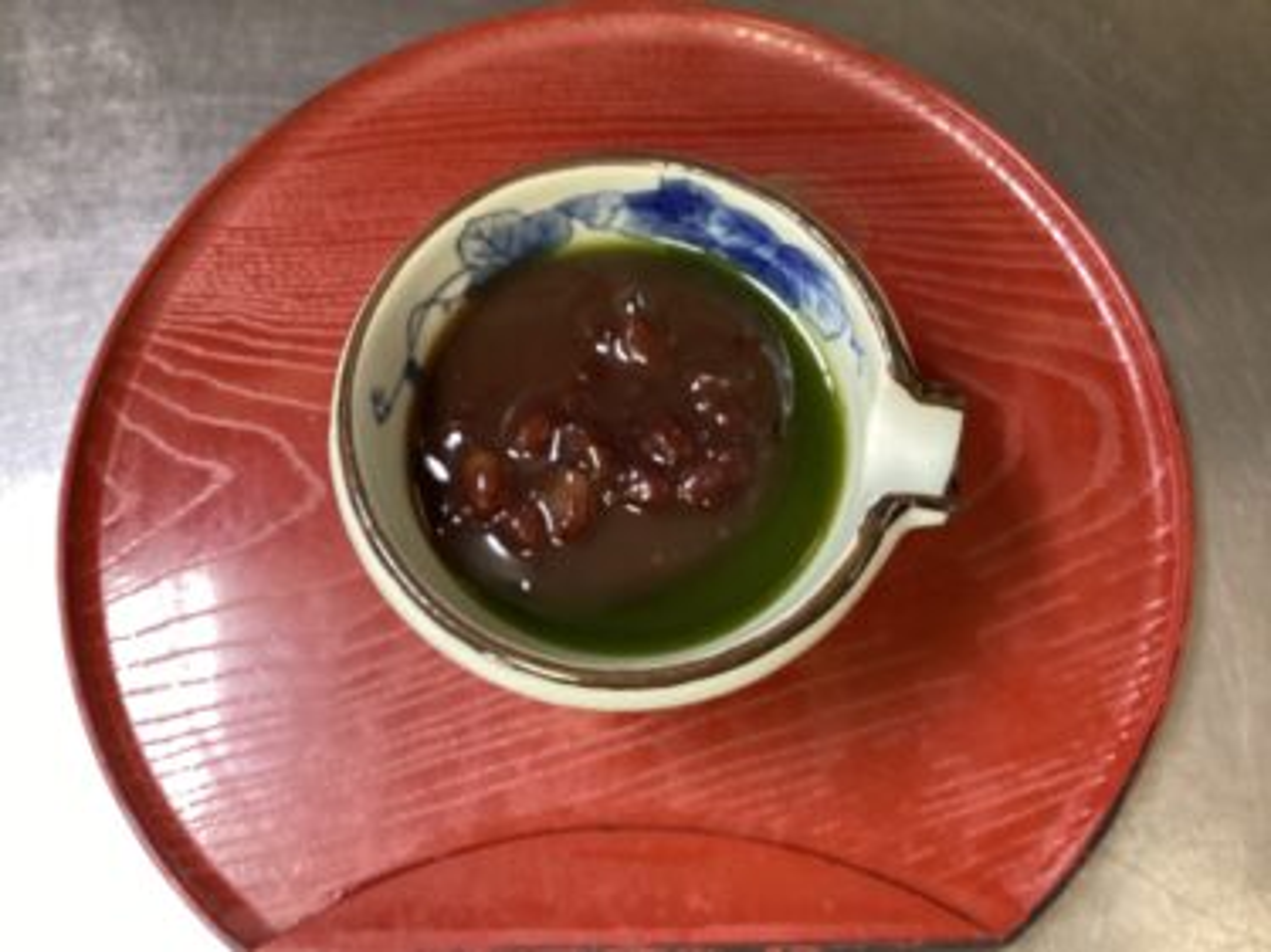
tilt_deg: -73.4
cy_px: 476
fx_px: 1138
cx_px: 636
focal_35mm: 31
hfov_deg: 58.4
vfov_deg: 45.4
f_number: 2.4
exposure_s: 1/33
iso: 320
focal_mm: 3.3
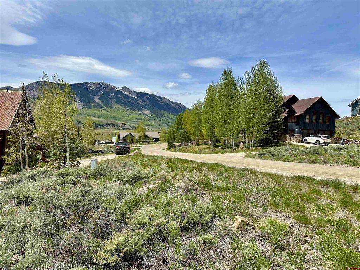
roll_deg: -2.5
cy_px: 135
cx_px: 180
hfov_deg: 71.6
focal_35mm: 24
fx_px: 250
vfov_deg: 56.8
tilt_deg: -1.9
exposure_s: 1/6211
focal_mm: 6.86
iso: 80
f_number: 1.78
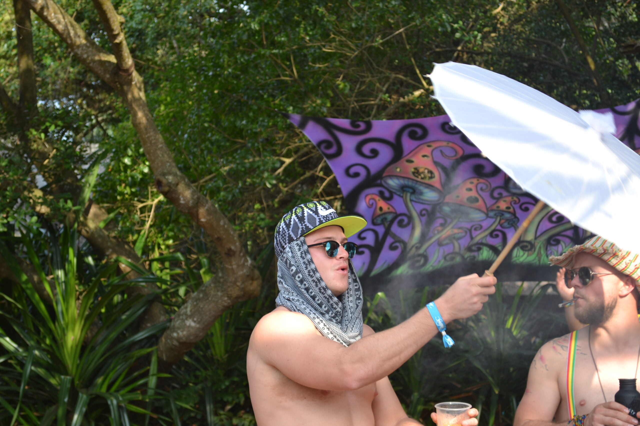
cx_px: 320
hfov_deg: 26.0
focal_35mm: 78
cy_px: 213
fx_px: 1387
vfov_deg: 17.5
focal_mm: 52
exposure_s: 1/125
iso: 200
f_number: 5.6
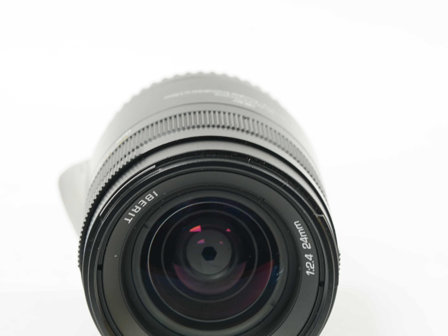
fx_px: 1864
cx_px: 220
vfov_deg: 10.3
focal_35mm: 144
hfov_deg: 13.7
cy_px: 186
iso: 200
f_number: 11
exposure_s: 1/1.6
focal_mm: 90
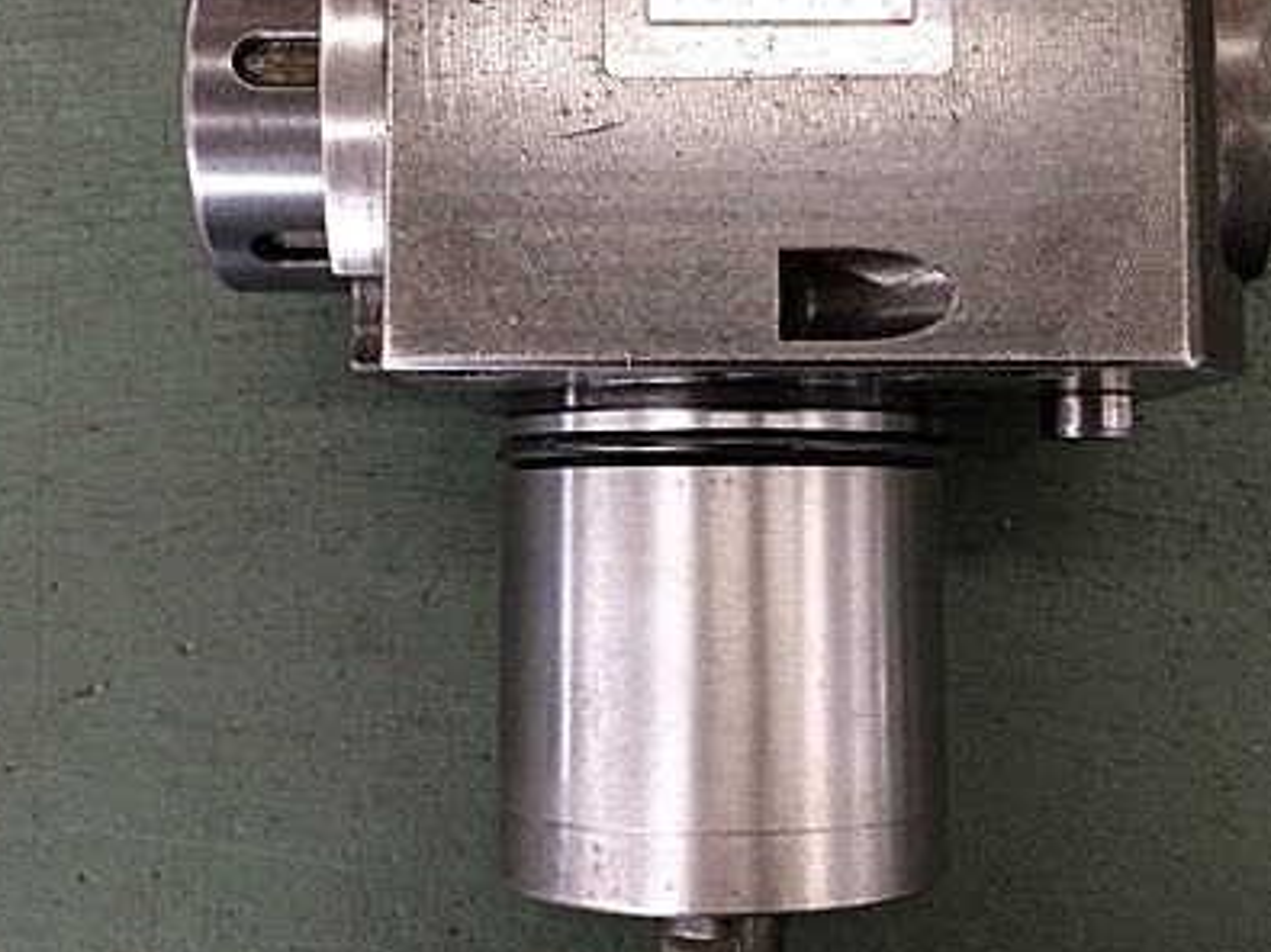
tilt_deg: -82.6
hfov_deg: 40.4
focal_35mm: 47
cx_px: 727
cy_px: 299
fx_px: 1725
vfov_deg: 30.6
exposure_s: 1/30
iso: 80
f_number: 2.2
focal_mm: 4.15
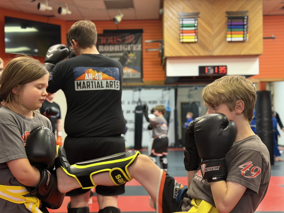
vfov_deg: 30.3
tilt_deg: +3.0
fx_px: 394
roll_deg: +1.7
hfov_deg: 39.7
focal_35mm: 48
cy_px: 106
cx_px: 142
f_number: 1.78
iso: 320
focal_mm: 6.76
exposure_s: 1/40
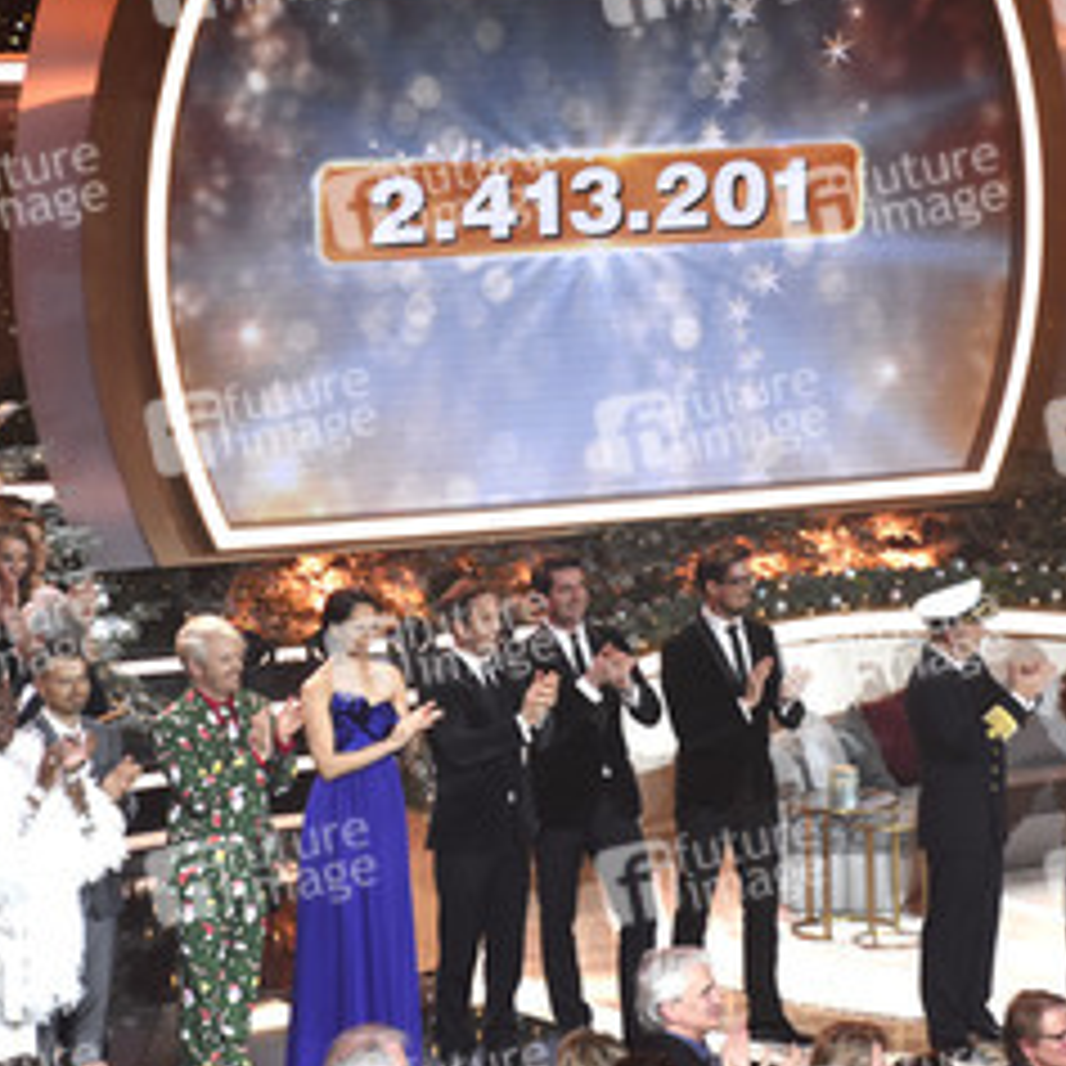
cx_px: 771
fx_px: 5923
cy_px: 535
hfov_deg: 10.3
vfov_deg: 10.3
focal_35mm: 170
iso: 1600
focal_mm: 70
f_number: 6.3
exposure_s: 1/100
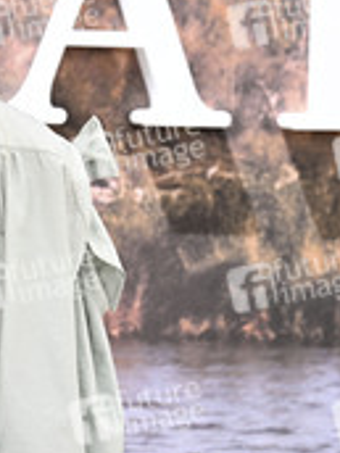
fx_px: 3104
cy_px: 84
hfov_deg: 6.2
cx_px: -196
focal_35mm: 237
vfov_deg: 8.3
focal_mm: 94
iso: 250
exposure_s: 1/320
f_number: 7.1
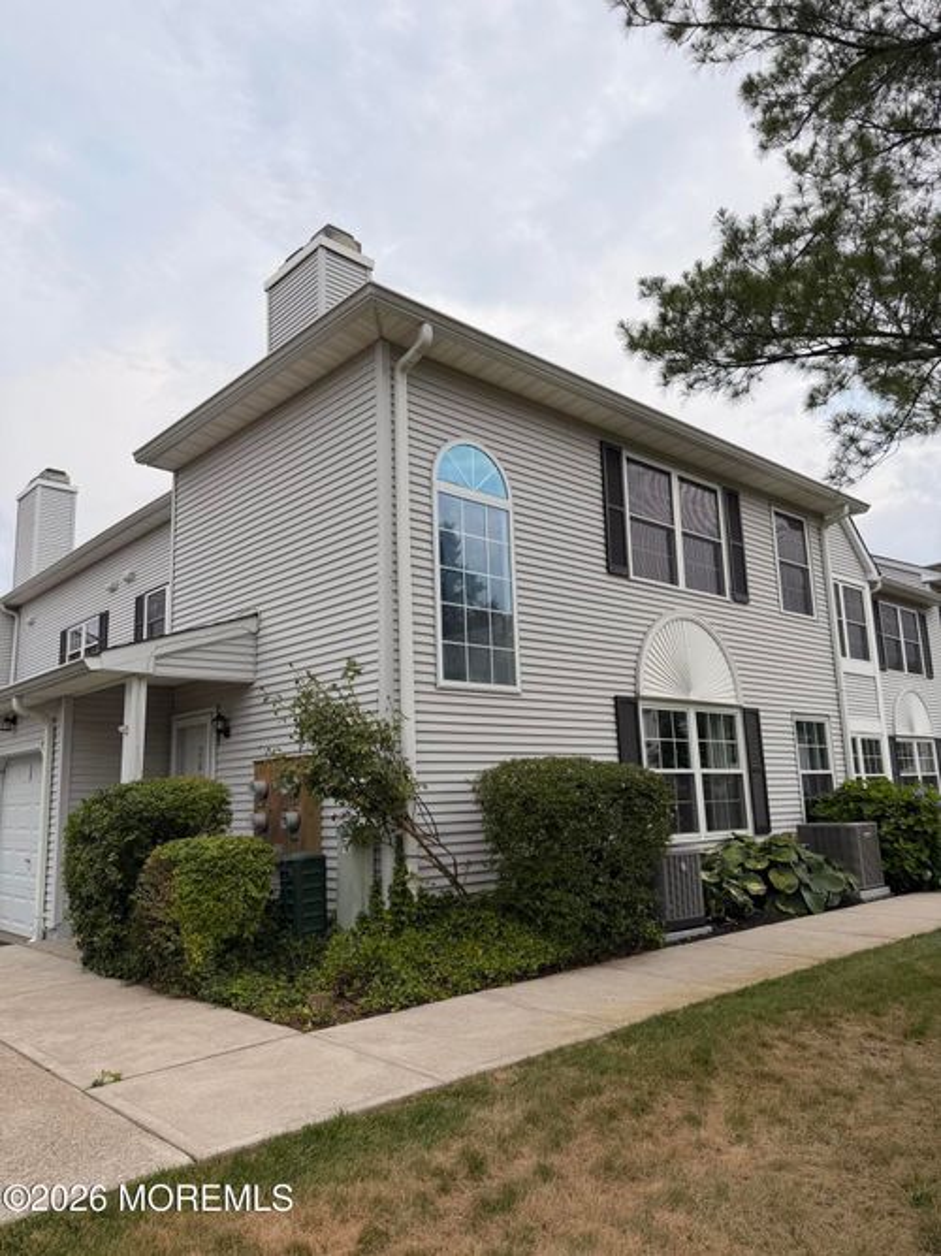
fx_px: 870
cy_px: 628
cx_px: 470
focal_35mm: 24
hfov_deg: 56.8
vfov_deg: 71.6
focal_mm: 6.76
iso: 80
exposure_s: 1/5319
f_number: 1.78
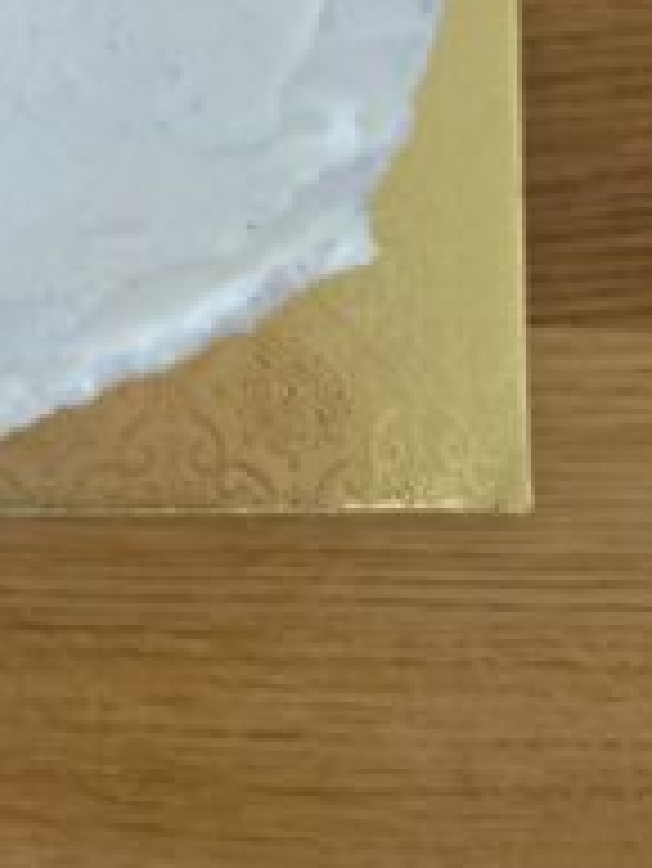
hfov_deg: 14.0
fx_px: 2333
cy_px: -859
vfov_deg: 16.3
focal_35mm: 93
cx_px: -560
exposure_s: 1/120
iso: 500
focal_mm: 6.3
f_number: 1.7
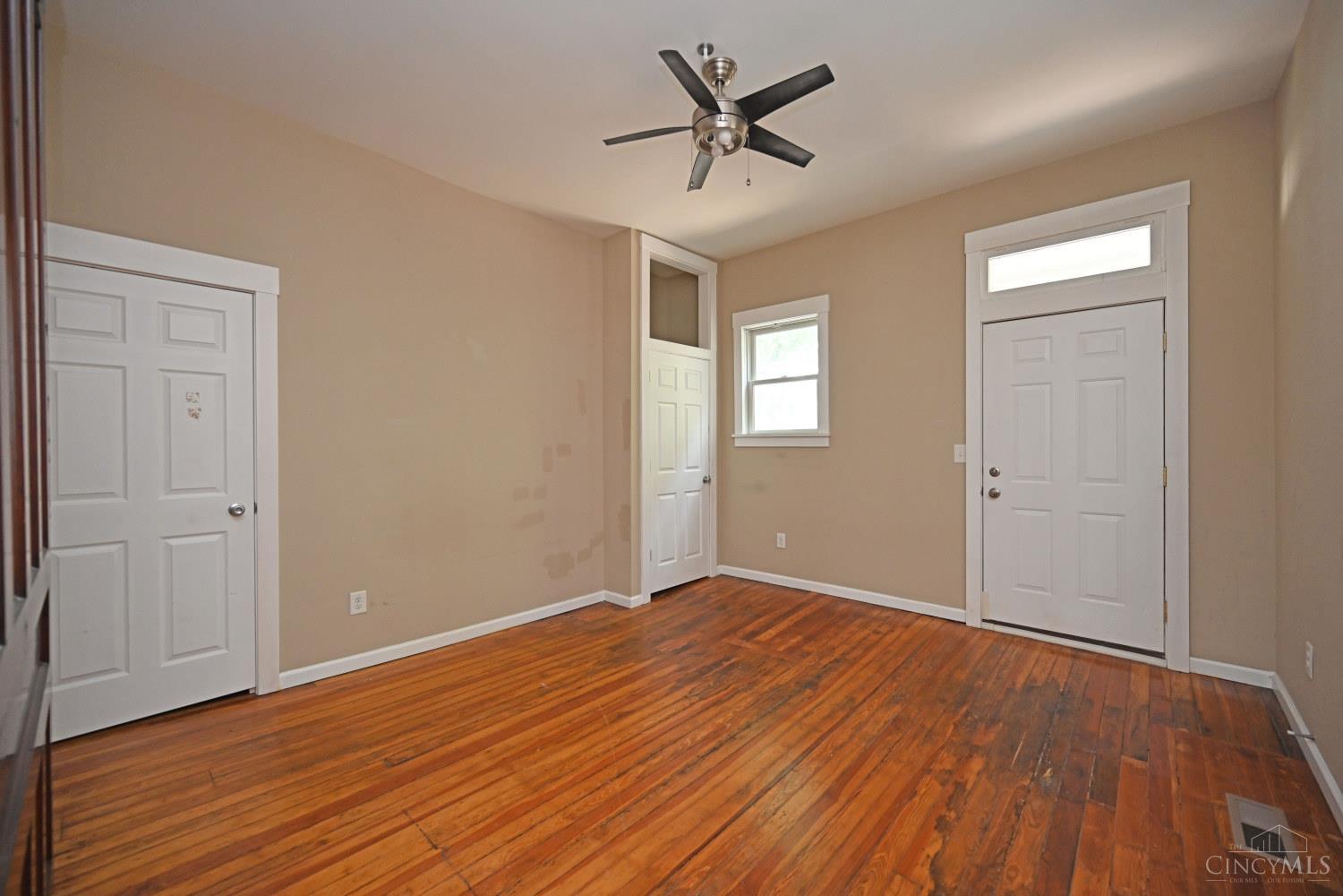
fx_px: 522
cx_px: 672
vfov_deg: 81.2
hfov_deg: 104.3
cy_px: 448
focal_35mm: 14
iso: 640
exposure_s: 1/60
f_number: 4
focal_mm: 14
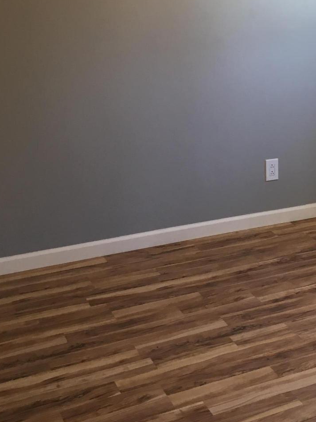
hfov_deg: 23.1
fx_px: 743
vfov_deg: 31.4
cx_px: 315
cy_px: 132
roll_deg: -0.1
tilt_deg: -11.0
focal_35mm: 61
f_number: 2.2
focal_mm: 4.15
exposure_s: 1/30
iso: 50
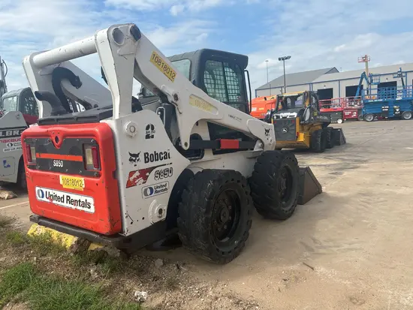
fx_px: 310
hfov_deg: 67.3
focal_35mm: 26
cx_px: 206
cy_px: 155
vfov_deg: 53.1
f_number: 1.6
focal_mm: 5.96
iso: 50
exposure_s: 1/2933
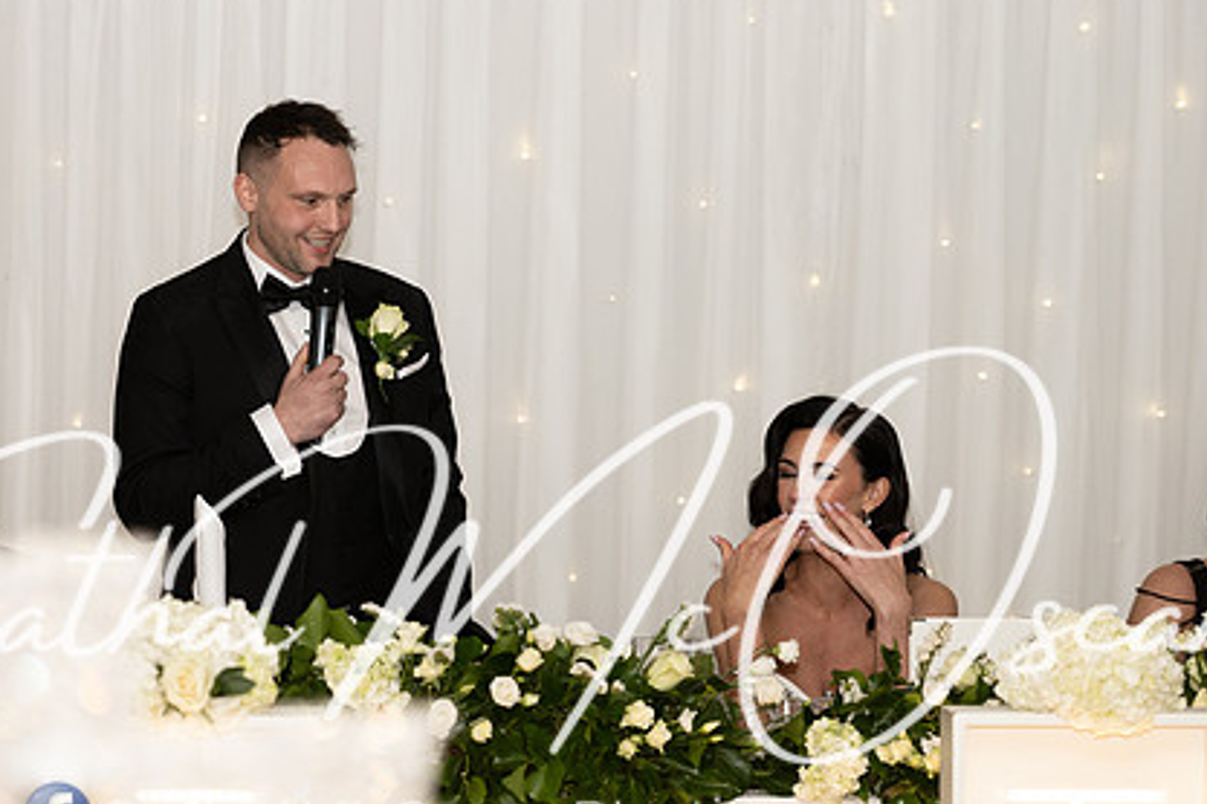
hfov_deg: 12.3
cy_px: 401
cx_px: 454
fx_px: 5599
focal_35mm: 167
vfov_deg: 8.2
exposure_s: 1/160
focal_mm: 120
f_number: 2.8
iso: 400
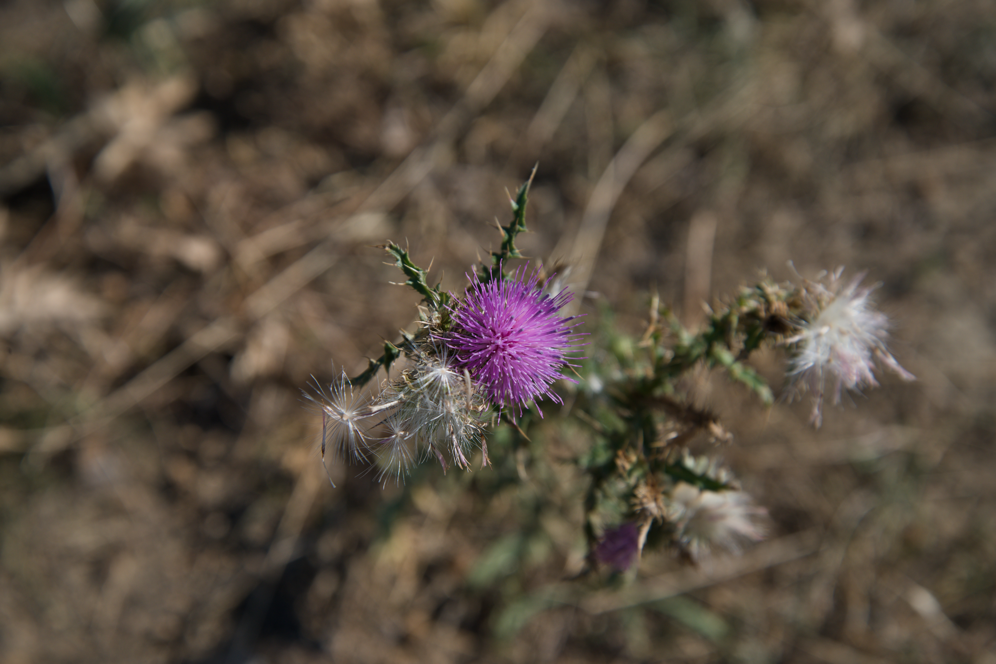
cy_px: 332
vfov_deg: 16.1
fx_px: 2351
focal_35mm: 85
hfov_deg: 23.9
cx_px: 498
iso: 200
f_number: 8
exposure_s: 1/1000
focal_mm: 85
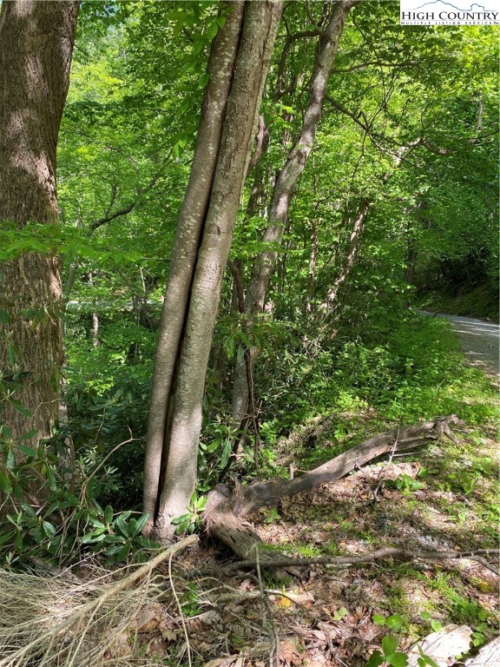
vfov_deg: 67.3
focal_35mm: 26
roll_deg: -8.5
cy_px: 334
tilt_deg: -10.0
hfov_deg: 53.1
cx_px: 250
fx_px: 501
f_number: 1.8
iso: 40
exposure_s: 1/121
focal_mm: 4.25
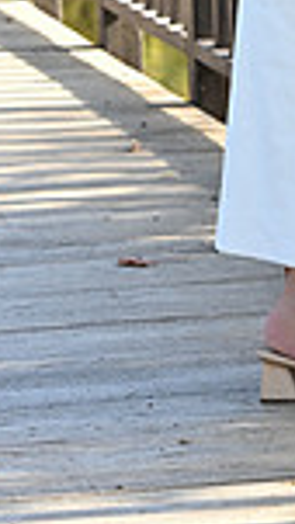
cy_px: -451
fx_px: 4767
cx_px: 484
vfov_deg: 6.2
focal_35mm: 343
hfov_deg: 3.5
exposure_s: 1/160
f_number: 5.6
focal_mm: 85
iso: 320
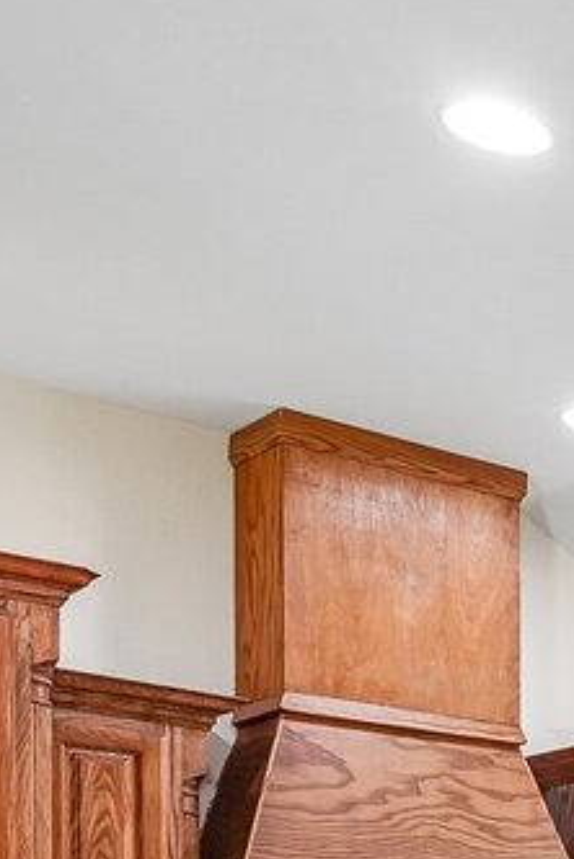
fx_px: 1861
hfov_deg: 12.0
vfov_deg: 23.1
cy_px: 1110
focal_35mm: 78
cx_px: 1572
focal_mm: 16
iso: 400
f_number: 8
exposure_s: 1/8
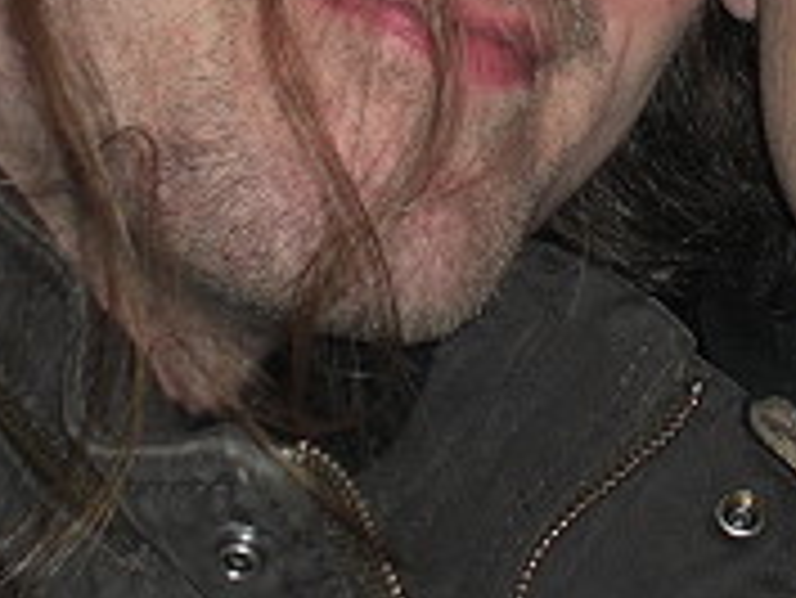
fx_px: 5891
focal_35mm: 256
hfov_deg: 7.7
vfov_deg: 5.8
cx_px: 699
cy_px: -160
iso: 100
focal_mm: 16.6
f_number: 4.4
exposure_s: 1/60
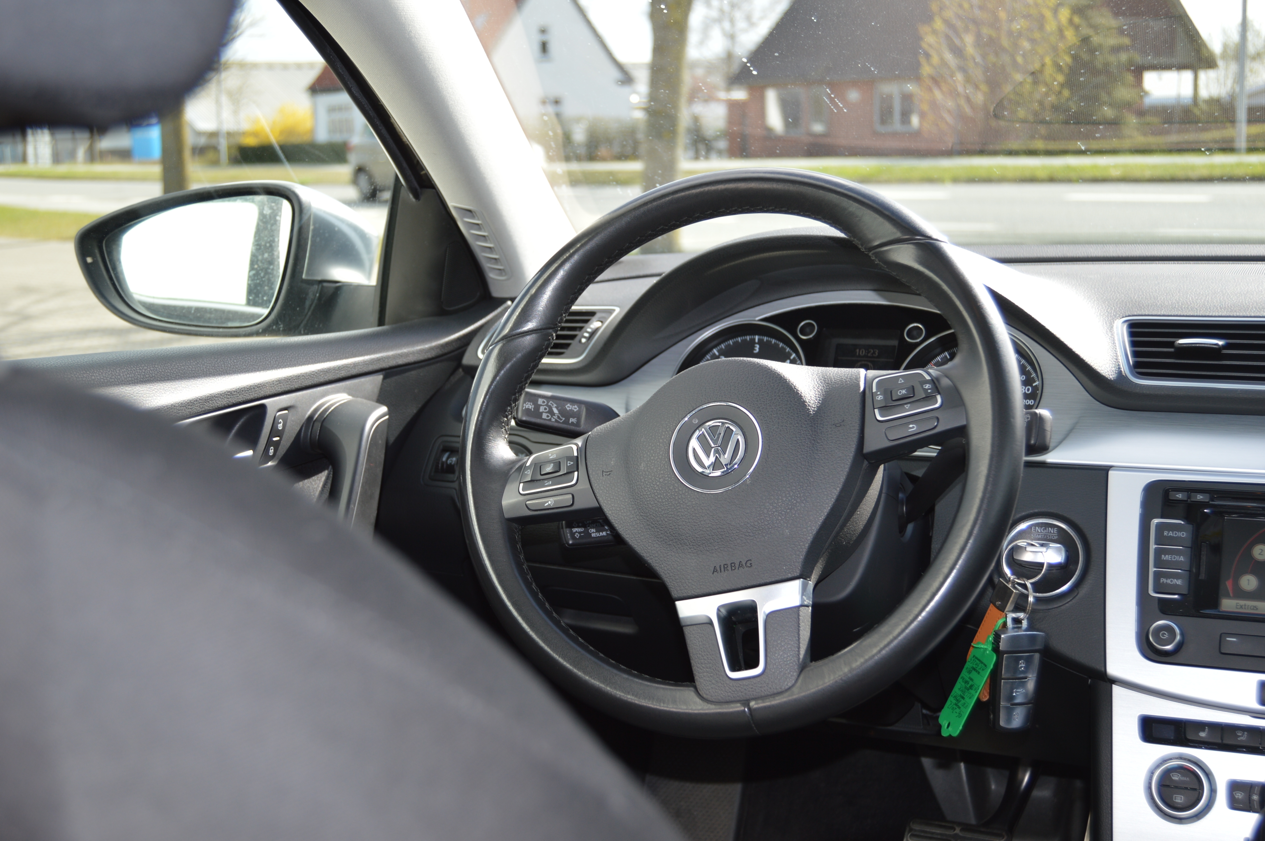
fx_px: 1580
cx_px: 632
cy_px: 420
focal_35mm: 45
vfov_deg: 29.8
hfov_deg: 43.6
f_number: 4.2
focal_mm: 30
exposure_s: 1/160
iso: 100
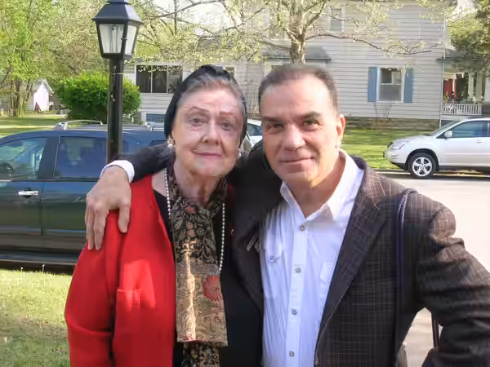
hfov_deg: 38.2
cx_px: 245
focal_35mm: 50
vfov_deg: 29.1
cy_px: 184
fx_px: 708
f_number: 5.6
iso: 50
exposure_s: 1/37.1
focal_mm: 8.4
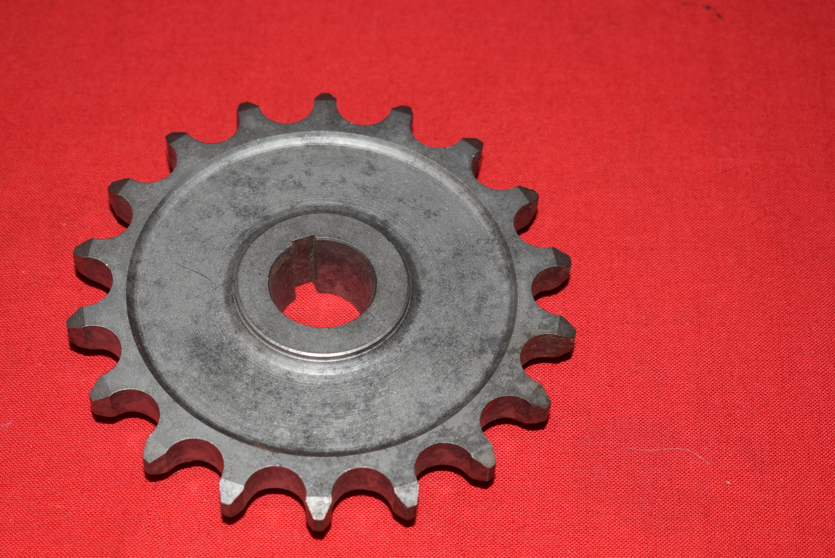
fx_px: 1880
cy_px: 338
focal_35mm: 81
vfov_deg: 16.9
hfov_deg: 25.0
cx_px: 339
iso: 160
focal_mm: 36
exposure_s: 1/80
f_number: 5.6
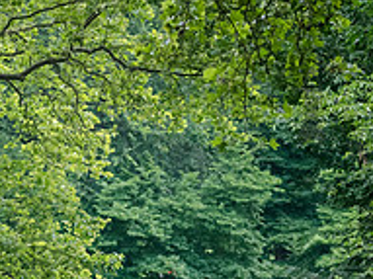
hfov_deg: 5.5
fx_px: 3866
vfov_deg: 4.1
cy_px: 412
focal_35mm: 359
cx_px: -195
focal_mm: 105
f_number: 4
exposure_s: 1/1000
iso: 6400
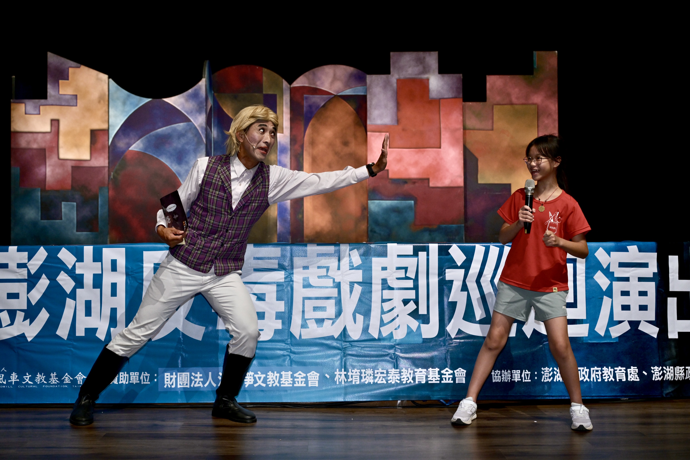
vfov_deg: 31.2
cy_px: 230
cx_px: 345
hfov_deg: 45.4
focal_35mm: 43
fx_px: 824
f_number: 4.5
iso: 2000
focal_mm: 43
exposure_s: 1/200
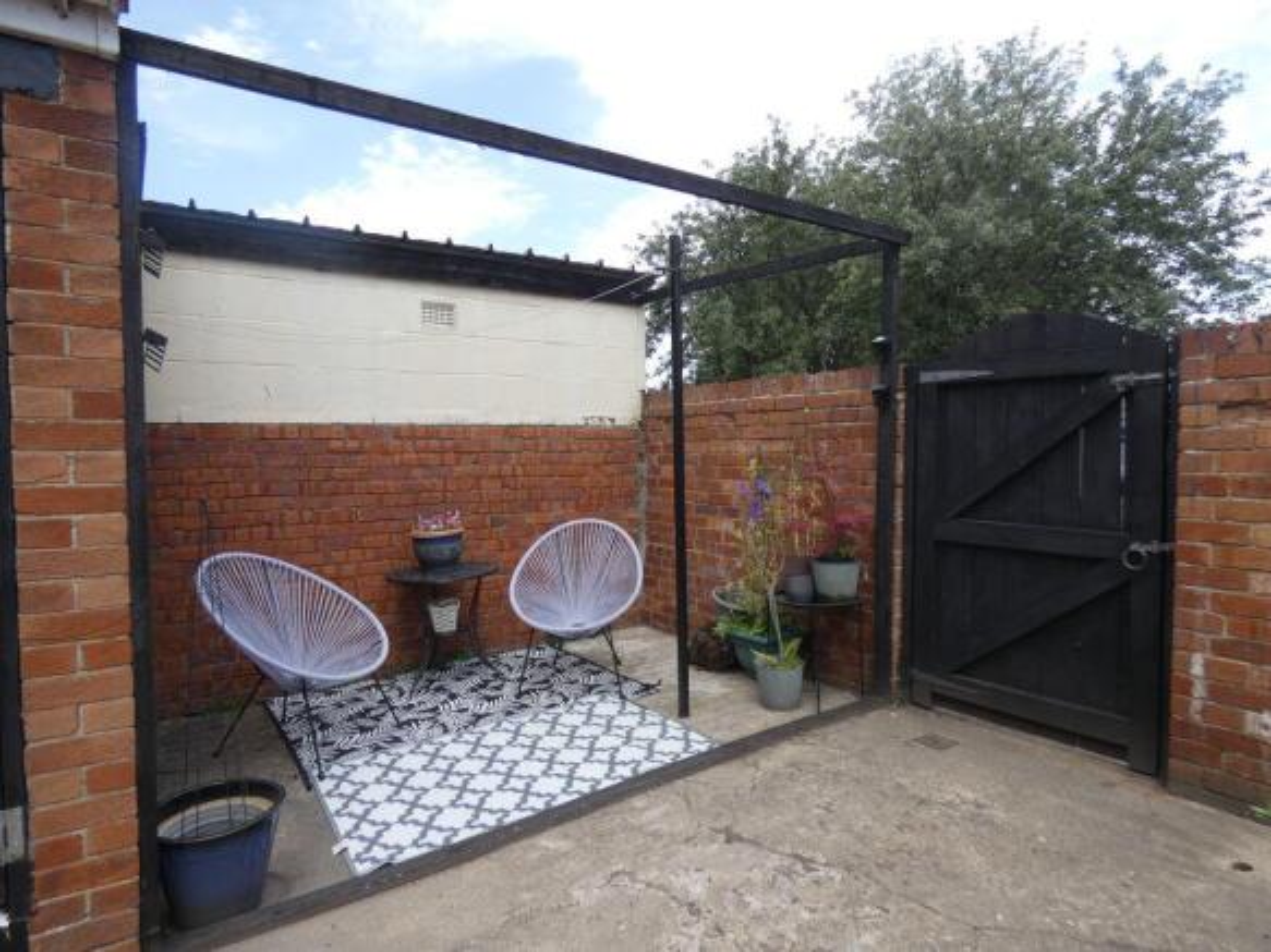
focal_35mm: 20
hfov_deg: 81.8
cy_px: 476
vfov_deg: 66.0
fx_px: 734
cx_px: 636
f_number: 2.8
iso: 80
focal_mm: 3.6
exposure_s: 1/500
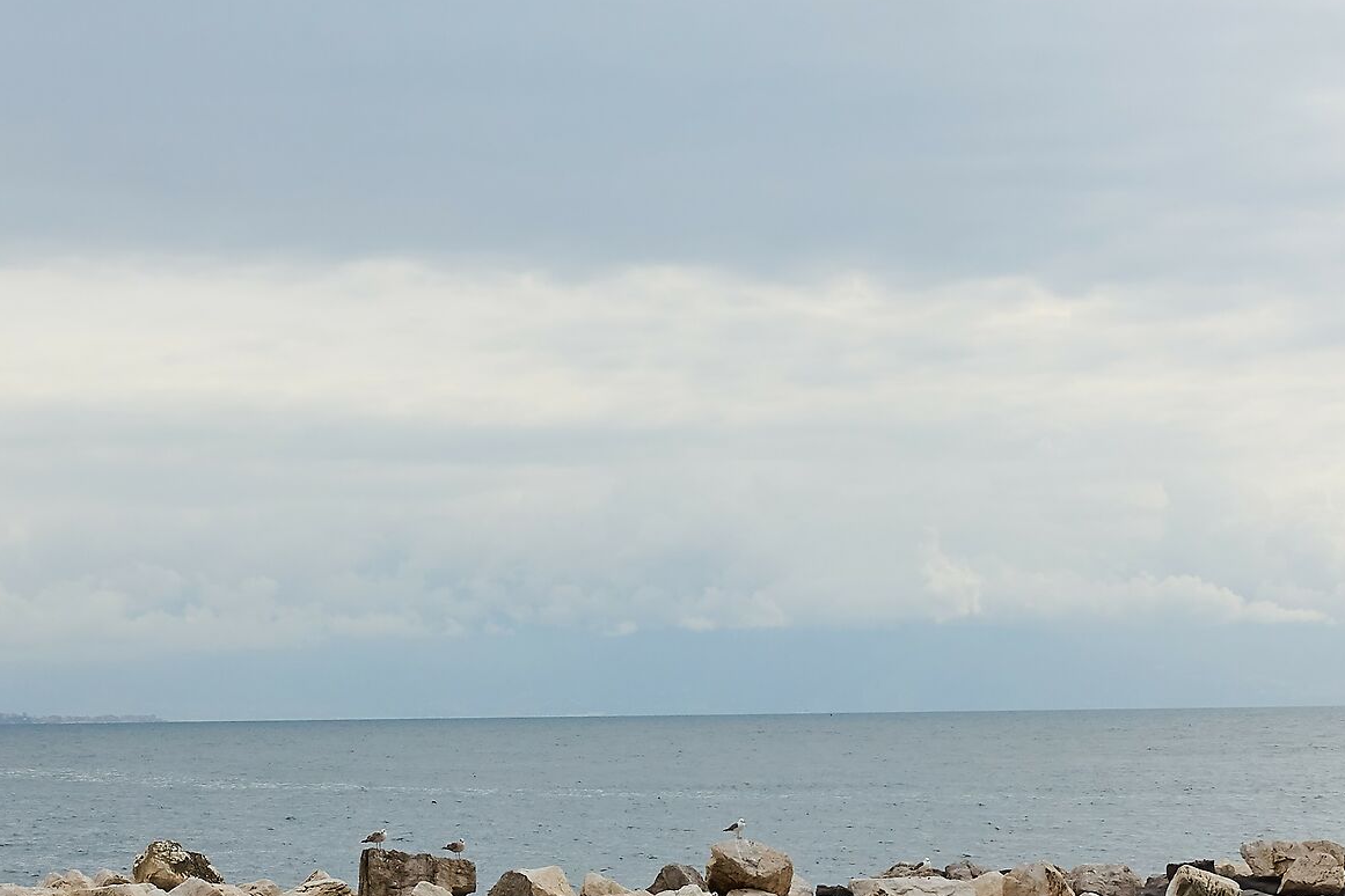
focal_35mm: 93
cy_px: 717
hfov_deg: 21.8
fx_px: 3474
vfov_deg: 14.6
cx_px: 478
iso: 125
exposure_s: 1/640
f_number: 5.6
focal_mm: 16.62
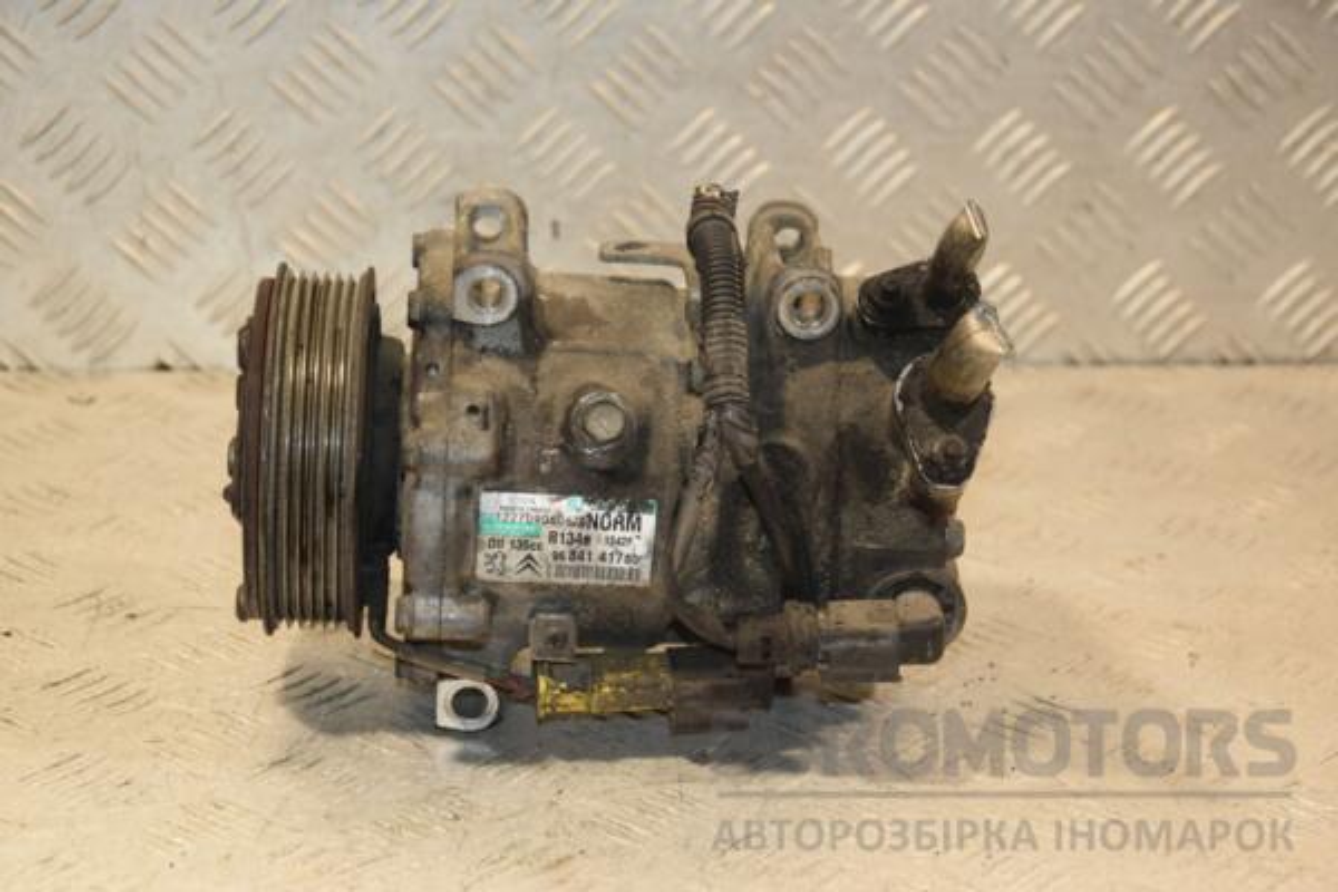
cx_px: 669
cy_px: 446
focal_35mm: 78
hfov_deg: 26.0
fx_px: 2899
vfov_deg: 17.5
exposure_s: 1/160
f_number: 5
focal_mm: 52
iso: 800
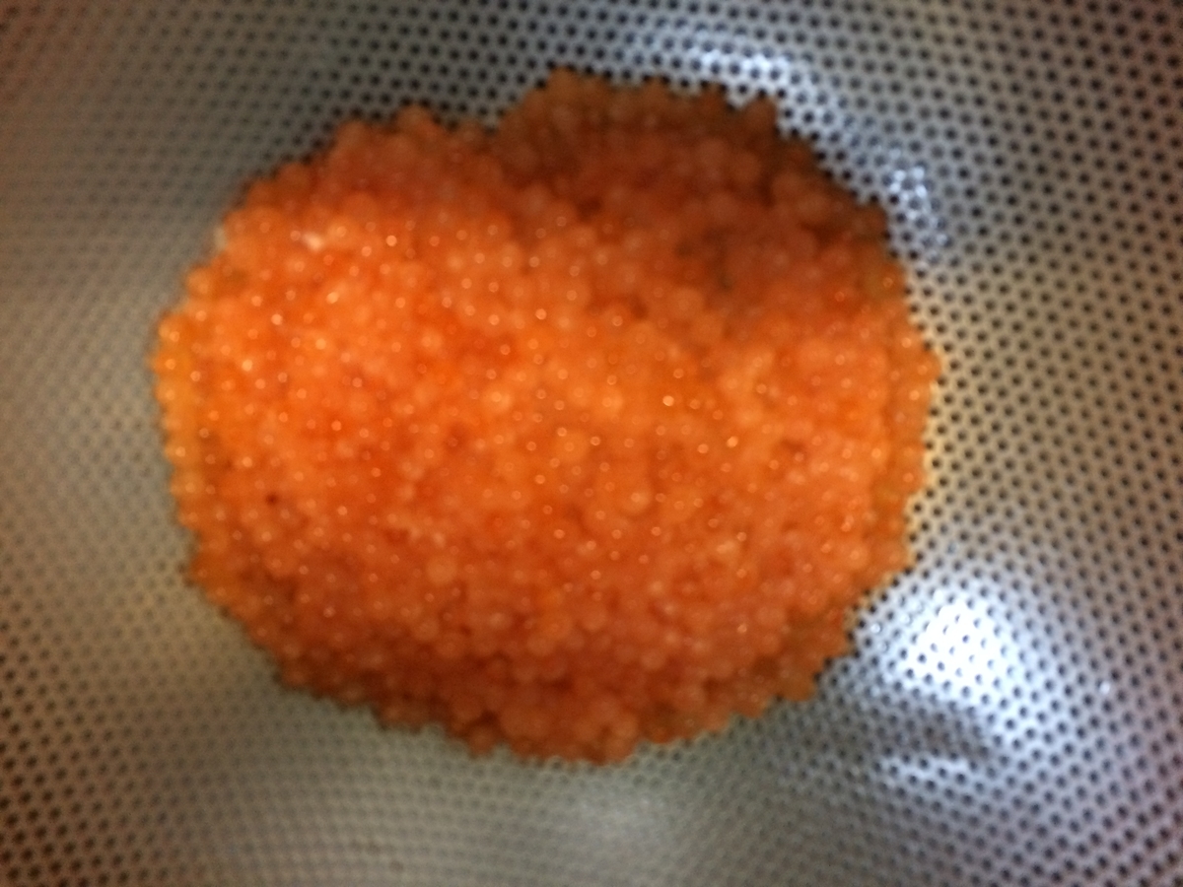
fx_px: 991
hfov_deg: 61.7
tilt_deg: -79.7
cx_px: 592
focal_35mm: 29
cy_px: 444
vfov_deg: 48.2
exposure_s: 1/24
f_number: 2.2
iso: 320
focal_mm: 4.15
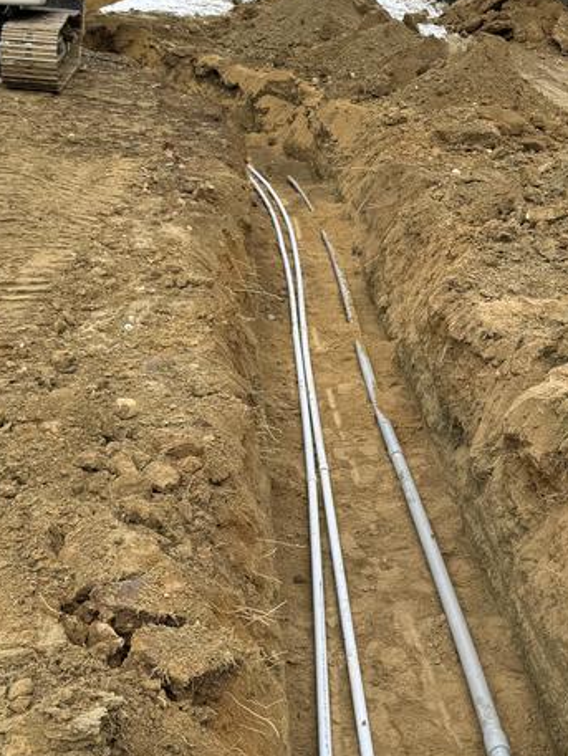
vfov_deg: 34.3
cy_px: 436
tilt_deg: -22.6
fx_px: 1225
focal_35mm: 56
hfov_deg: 26.0
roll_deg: -3.7
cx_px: 378
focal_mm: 6.76
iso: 80
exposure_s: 1/467
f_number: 1.78
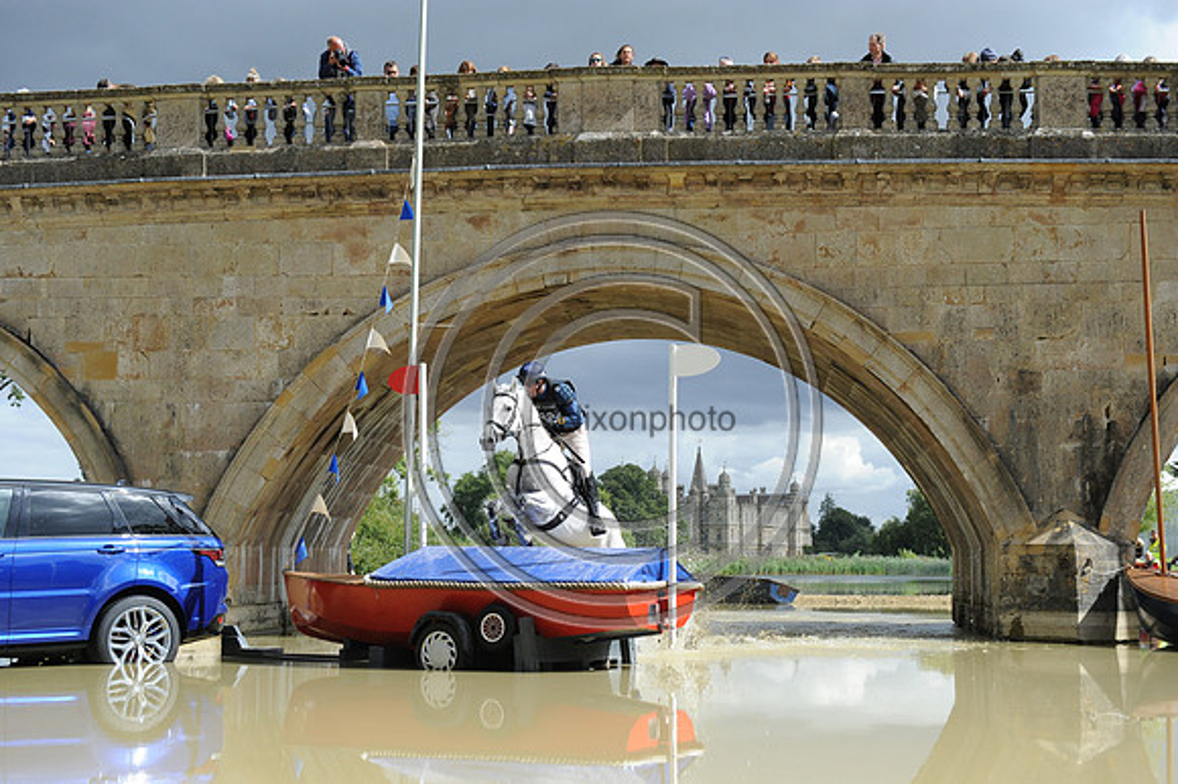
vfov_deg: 23.4
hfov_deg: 34.5
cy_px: 392
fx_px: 1897
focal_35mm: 58
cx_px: 589
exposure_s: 1/3200
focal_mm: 58
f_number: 6.3
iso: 1600
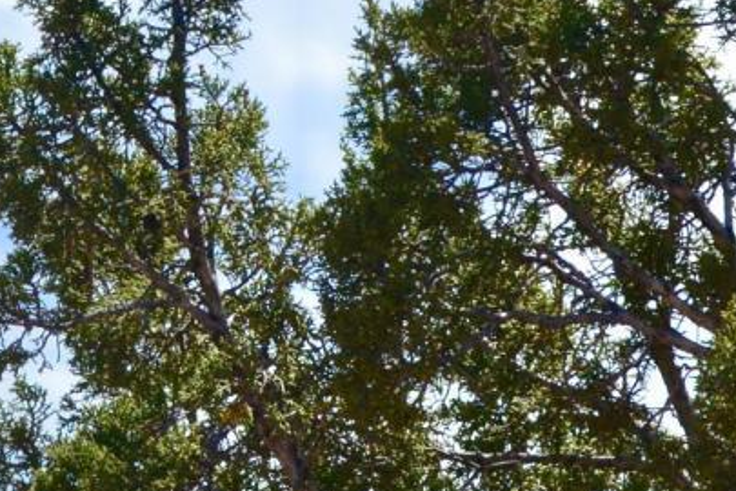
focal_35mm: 1035
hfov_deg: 2.0
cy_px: 504
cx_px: -757
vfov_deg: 1.3
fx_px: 21163
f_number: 11
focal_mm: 155
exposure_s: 1/500
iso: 360
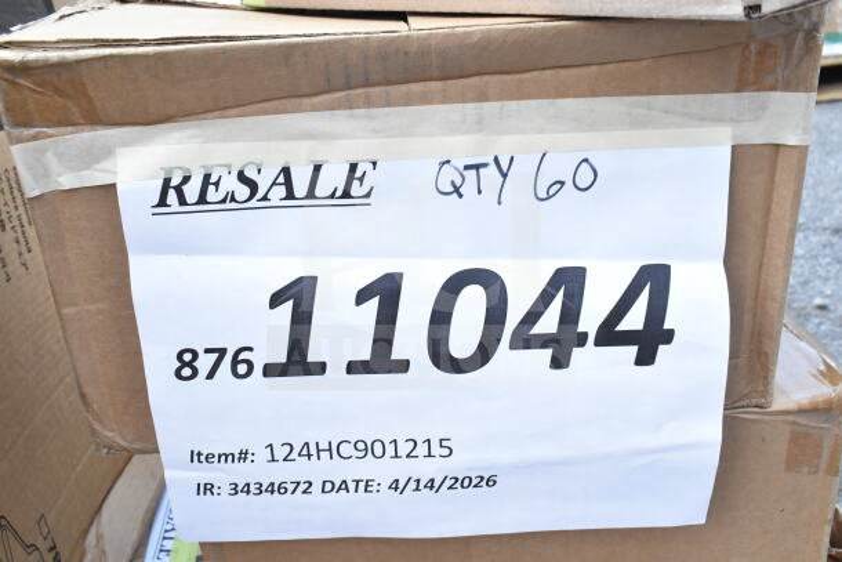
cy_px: 281
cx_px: 421
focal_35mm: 36
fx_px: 842
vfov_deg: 36.9
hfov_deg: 53.1
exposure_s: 1/400
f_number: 10
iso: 1600
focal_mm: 24
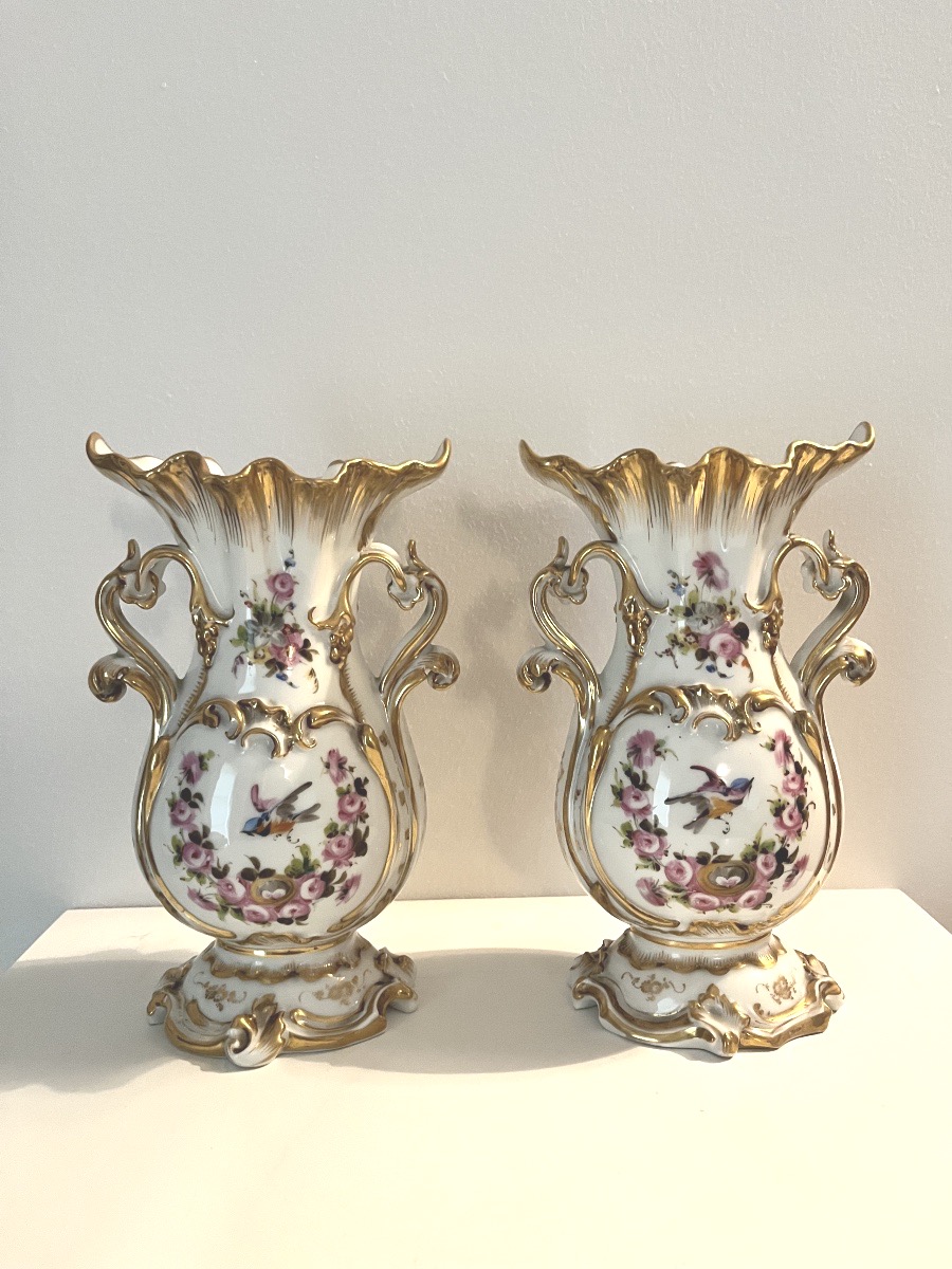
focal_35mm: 26
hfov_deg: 53.1
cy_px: 634
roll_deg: -0.1
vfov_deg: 67.3
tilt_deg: -9.0
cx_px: 476
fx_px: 953
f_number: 1.6
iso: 500
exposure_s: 1/33
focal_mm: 5.1
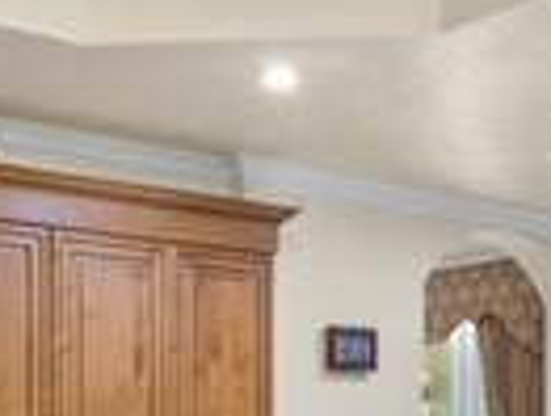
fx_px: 1197
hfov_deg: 25.7
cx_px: 379
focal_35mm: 75
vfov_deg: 19.0
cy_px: 445
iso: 200
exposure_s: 2
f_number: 8
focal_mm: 16
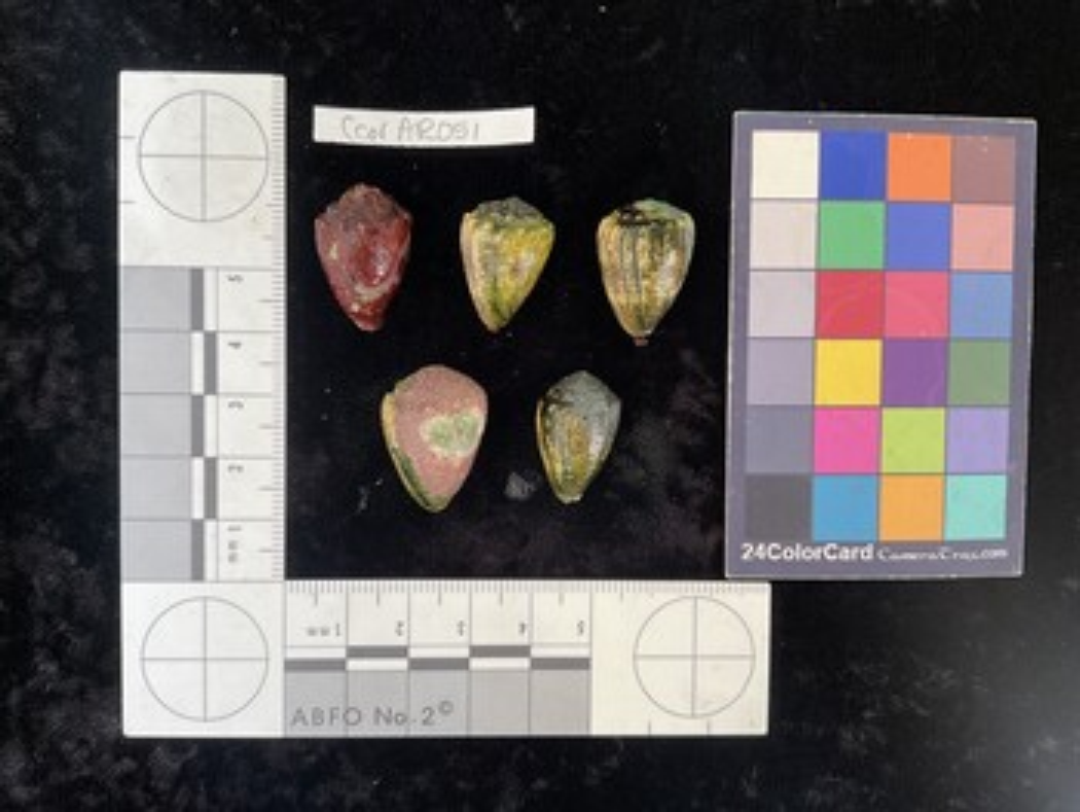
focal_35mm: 29
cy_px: 406
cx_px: 540
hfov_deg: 61.6
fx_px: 905
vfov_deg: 48.3
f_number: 1.8
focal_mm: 3
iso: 64
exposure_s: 1/120
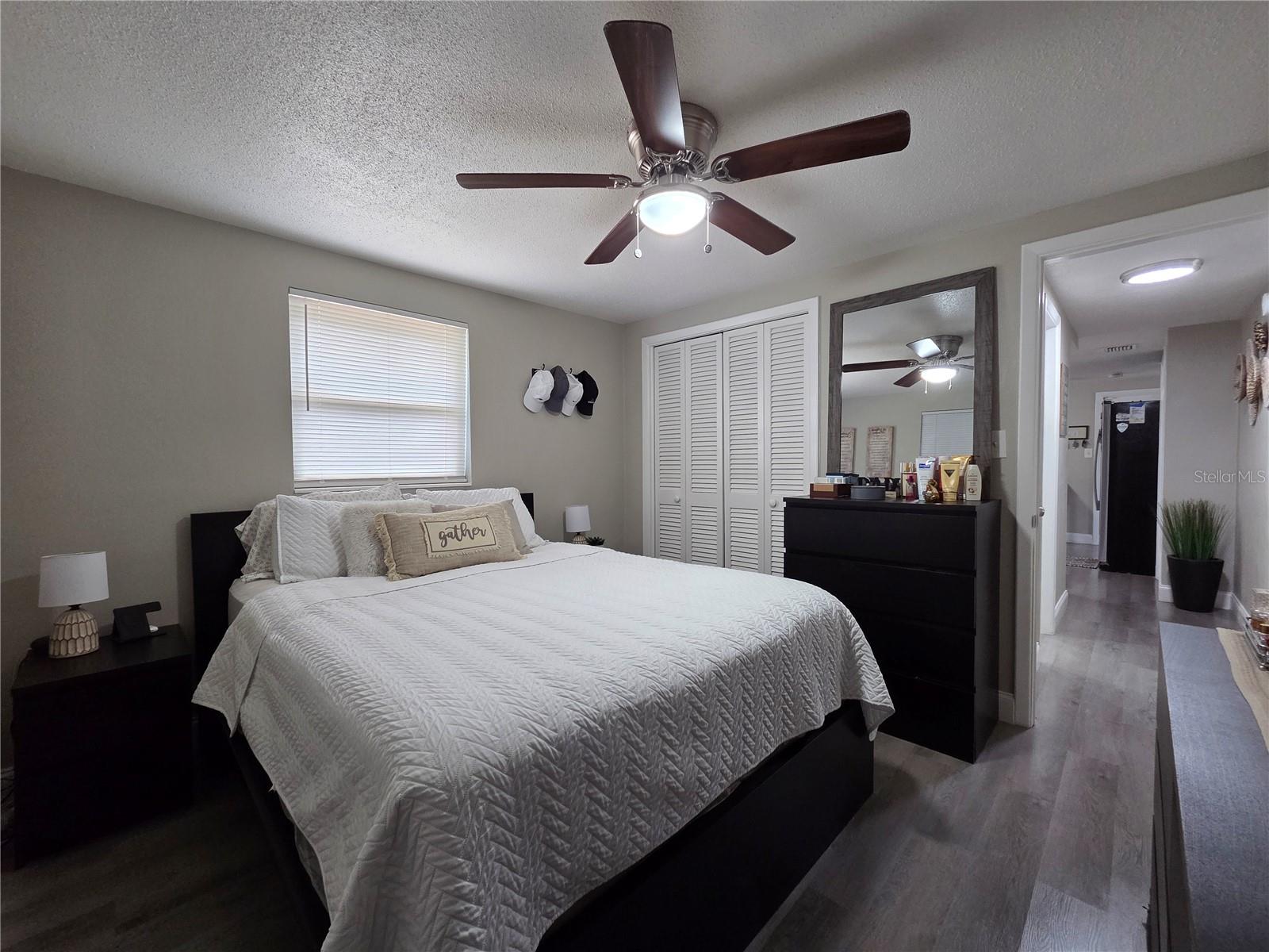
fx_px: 477
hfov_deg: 106.2
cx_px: 634
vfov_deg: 89.9
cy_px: 476
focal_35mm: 13
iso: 250
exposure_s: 1/60
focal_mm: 2.2
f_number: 2.2
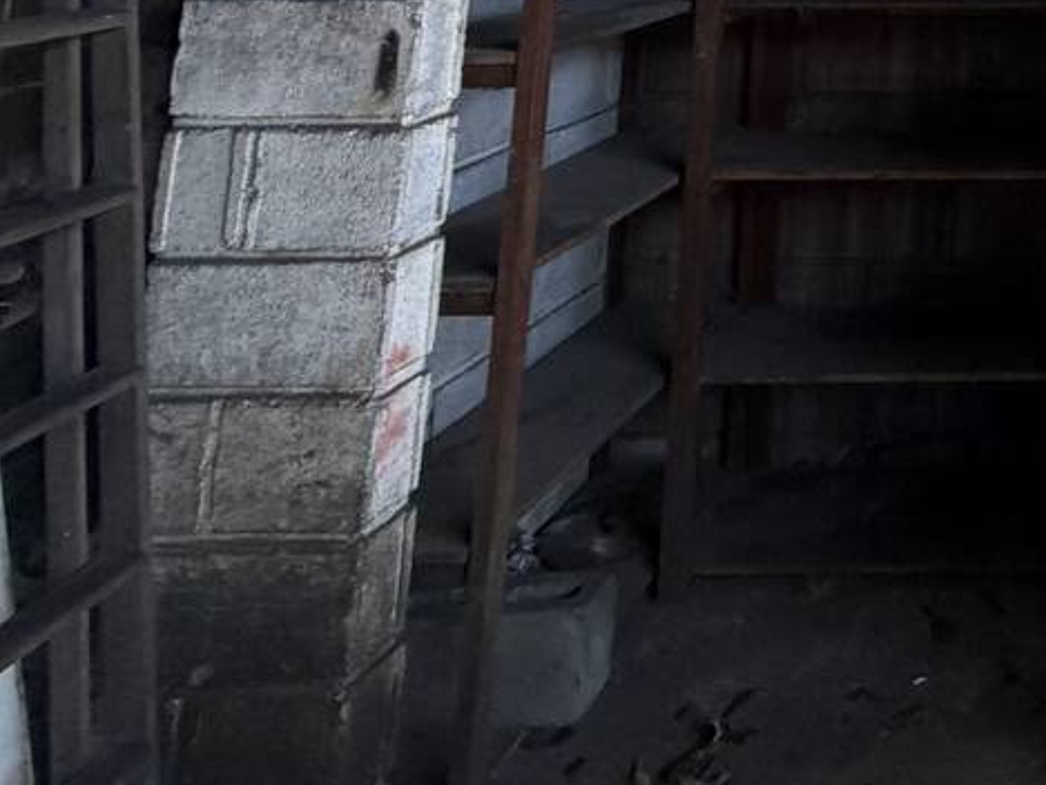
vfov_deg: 25.5
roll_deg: -0.7
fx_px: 1300
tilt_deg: +9.8
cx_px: 1320
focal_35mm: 43
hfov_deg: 33.5
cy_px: -386
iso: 100
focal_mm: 2.22
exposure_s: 1/121
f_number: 2.2
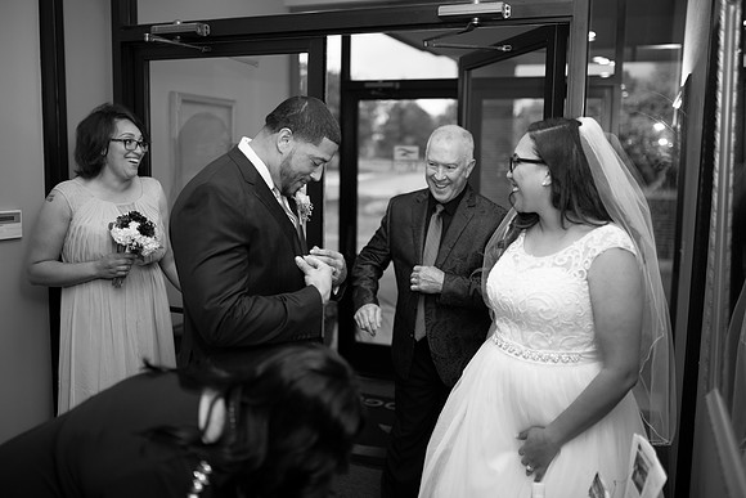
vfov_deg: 37.9
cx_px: 373
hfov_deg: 54.4
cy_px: 249
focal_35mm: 35
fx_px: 725
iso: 400
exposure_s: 1/125
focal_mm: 35
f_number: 1.4
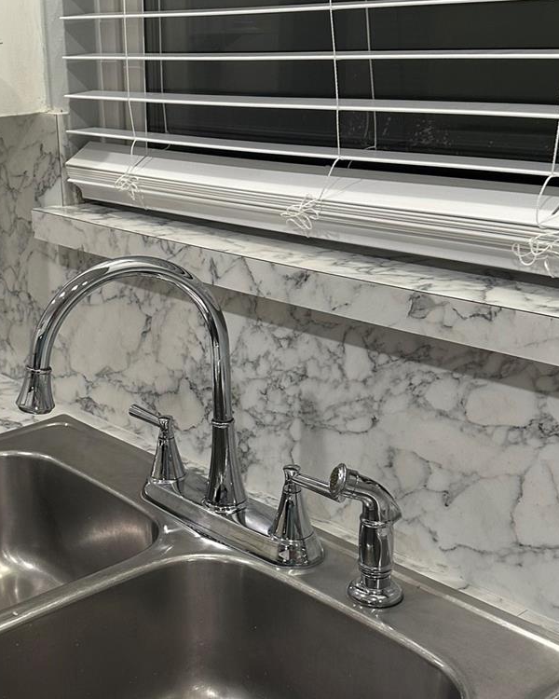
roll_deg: +1.0
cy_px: 431
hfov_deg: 31.1
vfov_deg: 38.6
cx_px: 167
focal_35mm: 48
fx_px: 993
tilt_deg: -22.3
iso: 200
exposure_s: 1/120
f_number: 1.78
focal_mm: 6.86
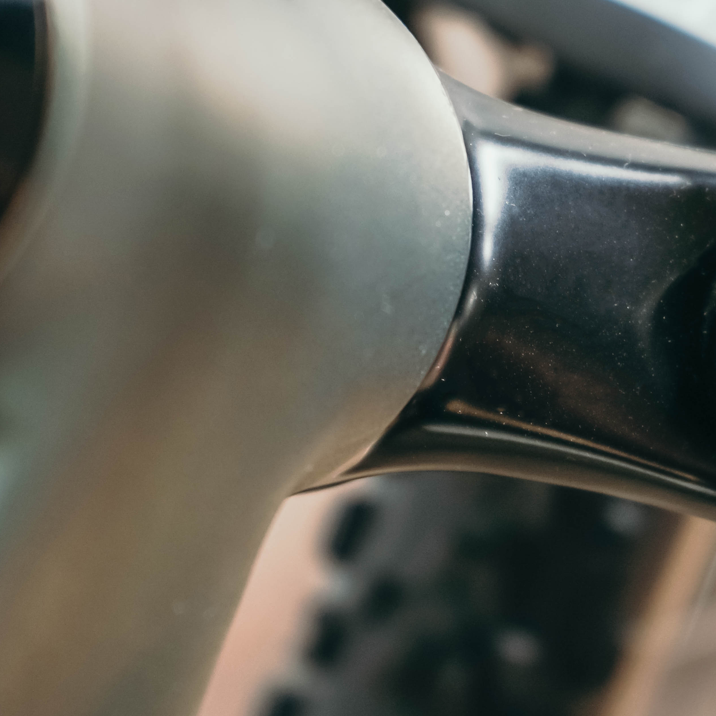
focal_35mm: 142
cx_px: 658
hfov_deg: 12.2
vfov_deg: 12.3
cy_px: 287
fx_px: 3323
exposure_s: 1/40
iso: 320
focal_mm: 70
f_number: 5.6
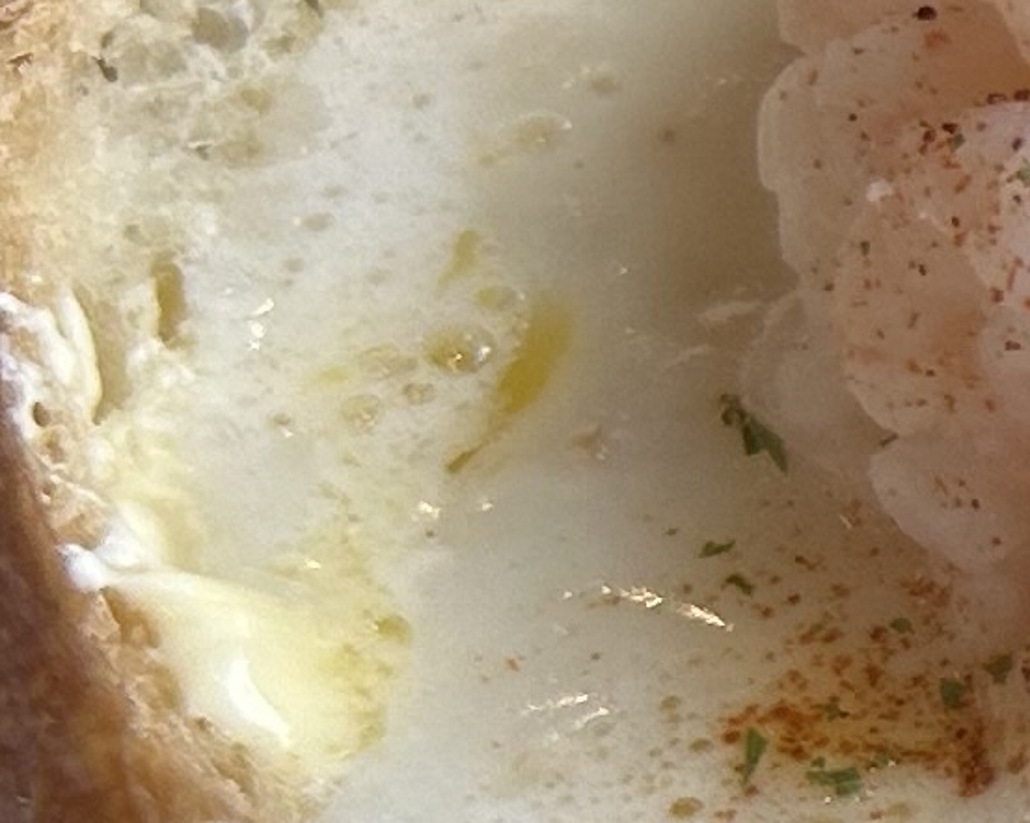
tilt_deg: -54.6
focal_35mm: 185
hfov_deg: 8.4
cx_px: 3299
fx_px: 5638
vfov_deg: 8.3
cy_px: 871
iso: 40
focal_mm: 5.7
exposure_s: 1/188
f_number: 1.5
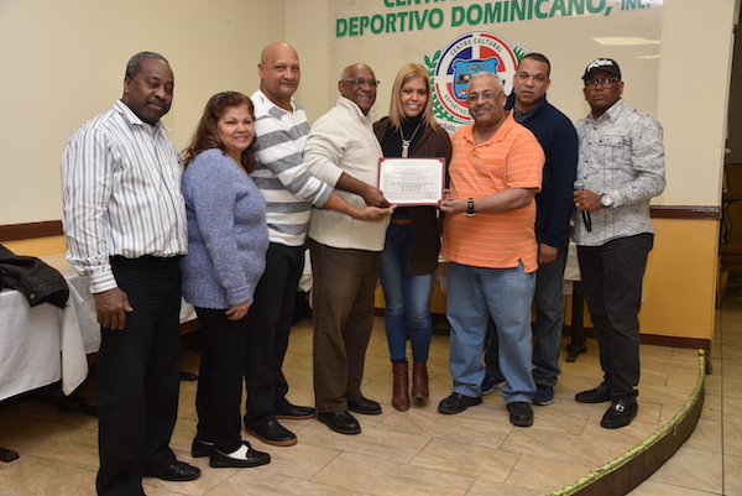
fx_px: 701
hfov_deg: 55.8
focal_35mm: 34
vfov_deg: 38.9
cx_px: 371
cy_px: 248
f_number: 7.1
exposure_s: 1/60
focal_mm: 34
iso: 800
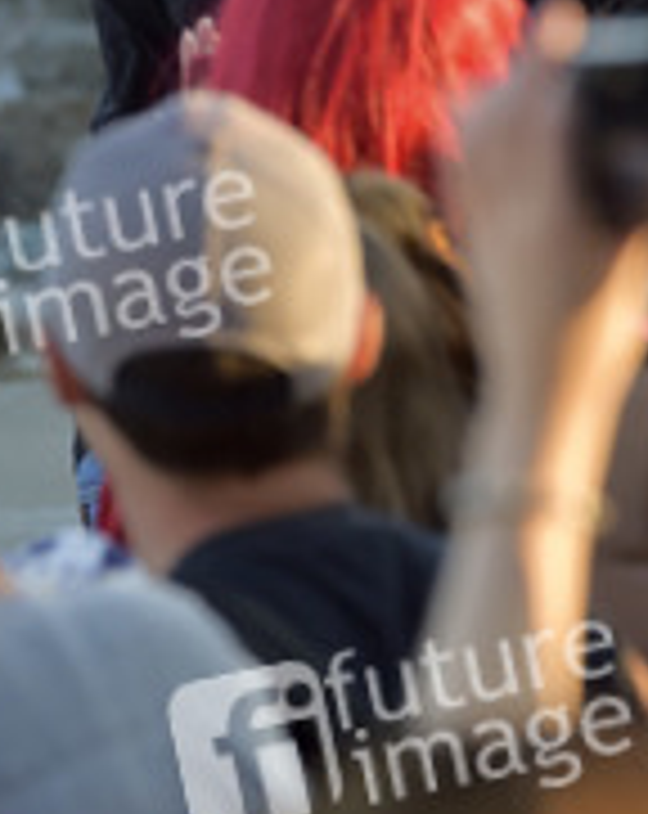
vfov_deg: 4.7
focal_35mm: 416
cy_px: 54
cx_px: 533
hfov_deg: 3.7
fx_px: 10007
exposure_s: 1/400
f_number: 6.3
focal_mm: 200
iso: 250
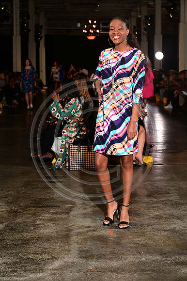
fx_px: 608
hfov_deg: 17.5
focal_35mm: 78
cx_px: 94
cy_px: 140
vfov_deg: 26.0
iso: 1000
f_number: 6.3
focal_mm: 78
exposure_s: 1/160
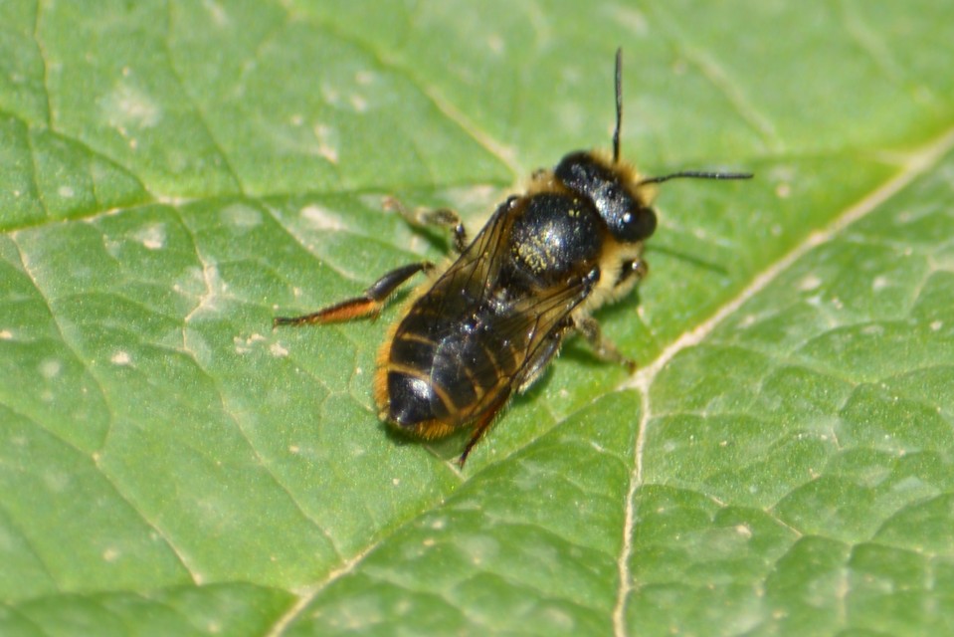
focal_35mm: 450
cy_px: 318
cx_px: 477
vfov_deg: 3.1
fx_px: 11928
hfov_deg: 4.6
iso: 100
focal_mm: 300
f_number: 8
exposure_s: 1/160
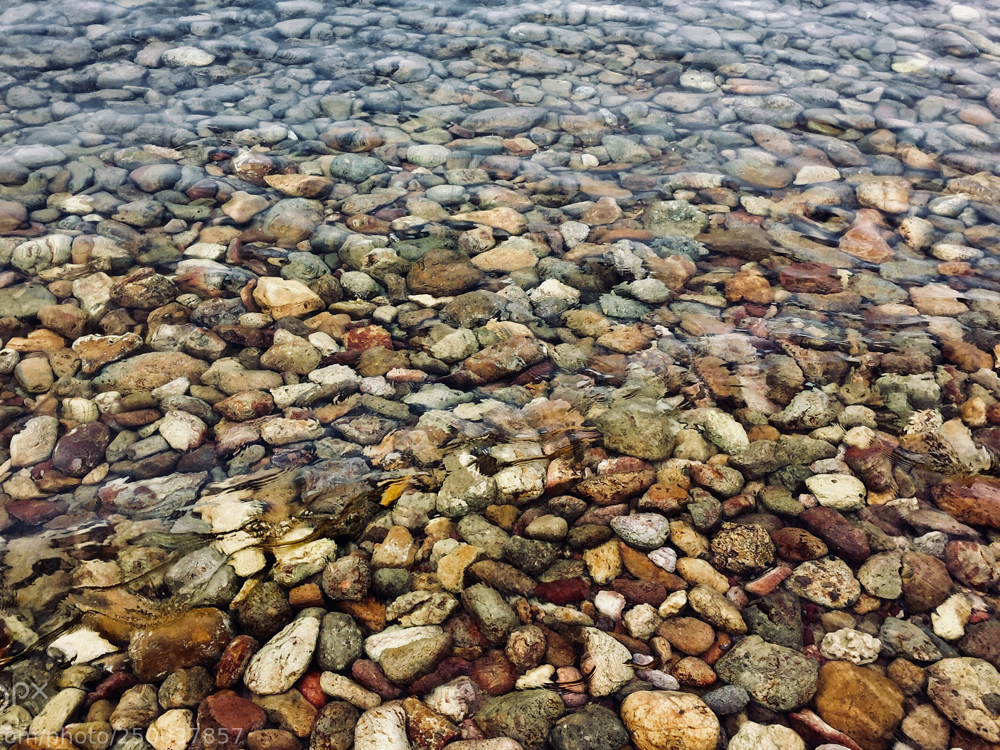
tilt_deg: -40.5
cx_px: 440
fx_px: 953
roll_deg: -4.7
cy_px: 365
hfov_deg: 55.2
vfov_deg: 43.0
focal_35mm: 33
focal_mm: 4.15
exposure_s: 1/299
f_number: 2.2
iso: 32
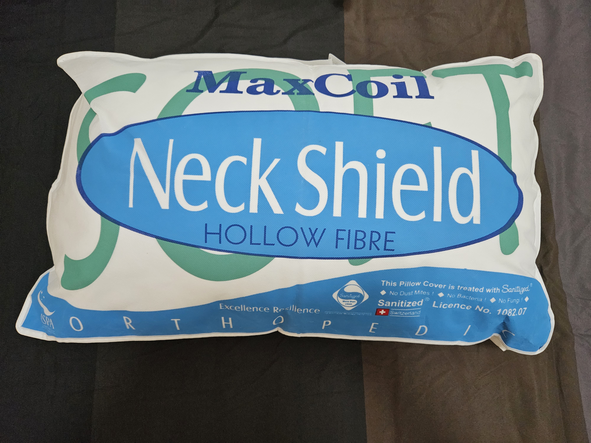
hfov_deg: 73.9
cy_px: 222
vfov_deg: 58.9
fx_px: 393
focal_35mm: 23
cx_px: 296
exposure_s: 1/142
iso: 1250
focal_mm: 5.4
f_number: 1.8
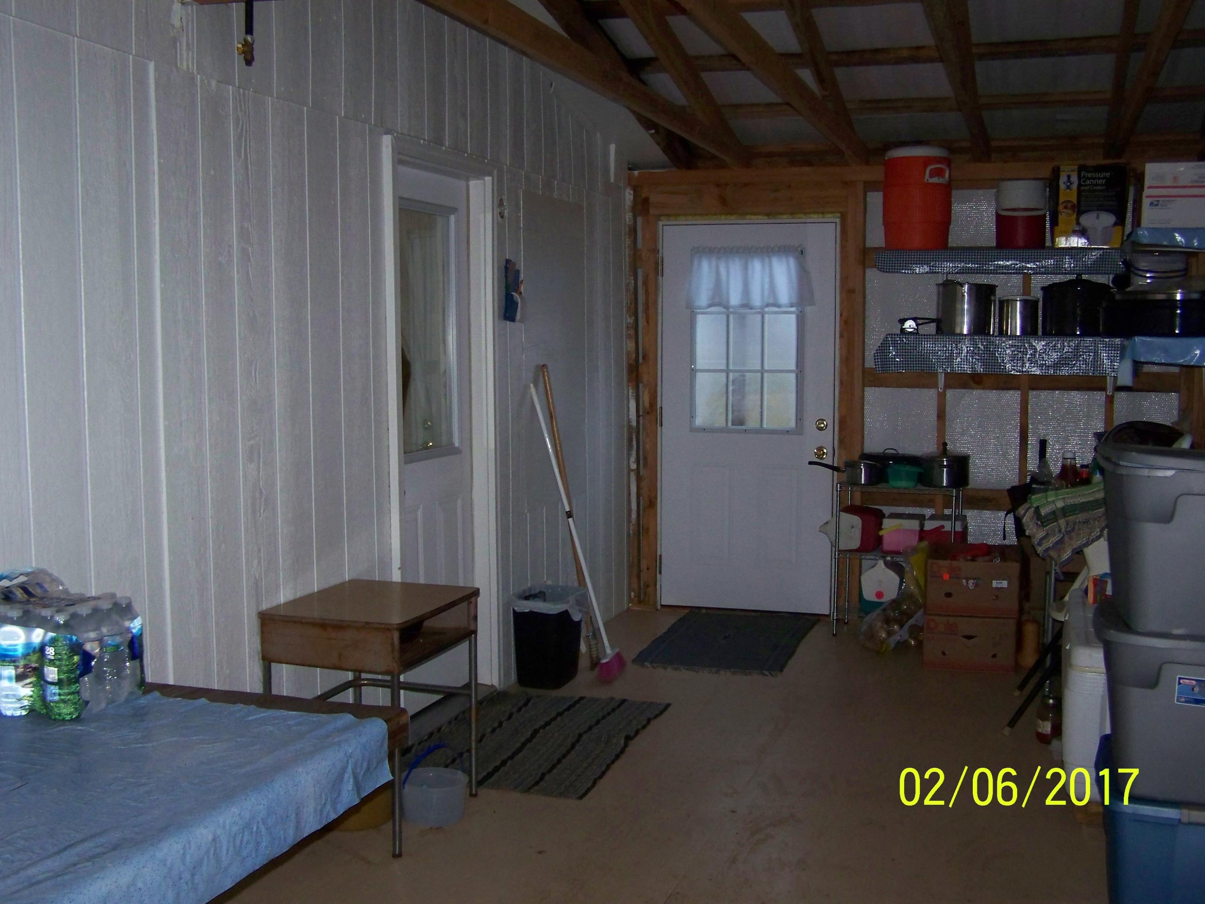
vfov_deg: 37.7
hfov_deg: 49.0
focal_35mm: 38
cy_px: 452
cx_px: 602
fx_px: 1323
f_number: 2.8
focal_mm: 6.3
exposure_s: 1/30
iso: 200
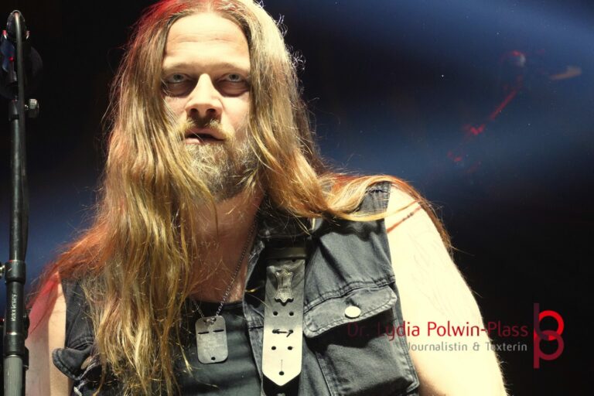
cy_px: 198
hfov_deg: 9.5
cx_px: 297
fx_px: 3564
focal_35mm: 216
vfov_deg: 6.4
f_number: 5.6
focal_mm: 144
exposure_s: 1/200
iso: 6400
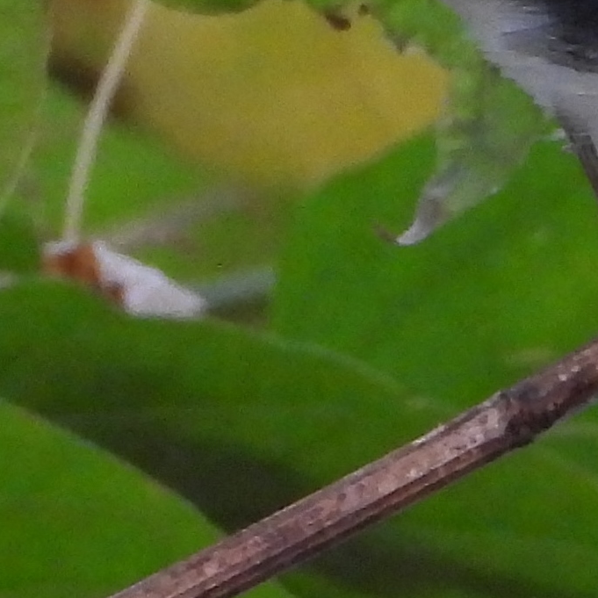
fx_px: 38972
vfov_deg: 0.9
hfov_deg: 0.9
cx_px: 757
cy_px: -24
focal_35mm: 1994
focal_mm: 135
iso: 800
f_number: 5.6
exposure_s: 1/125
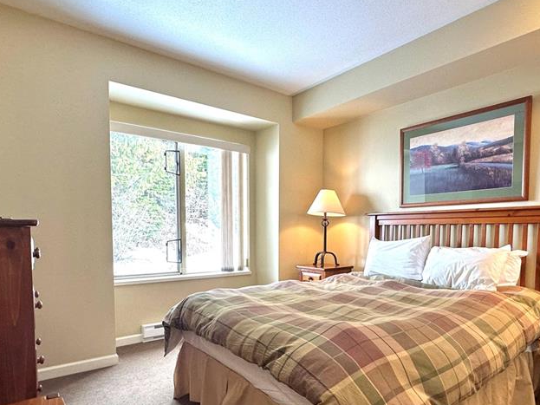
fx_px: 359
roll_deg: +0.0
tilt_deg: -3.8
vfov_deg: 58.0
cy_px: 256
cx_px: 299
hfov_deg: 73.7
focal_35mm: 23
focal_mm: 2.22
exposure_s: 1/120
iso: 160
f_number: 2.2
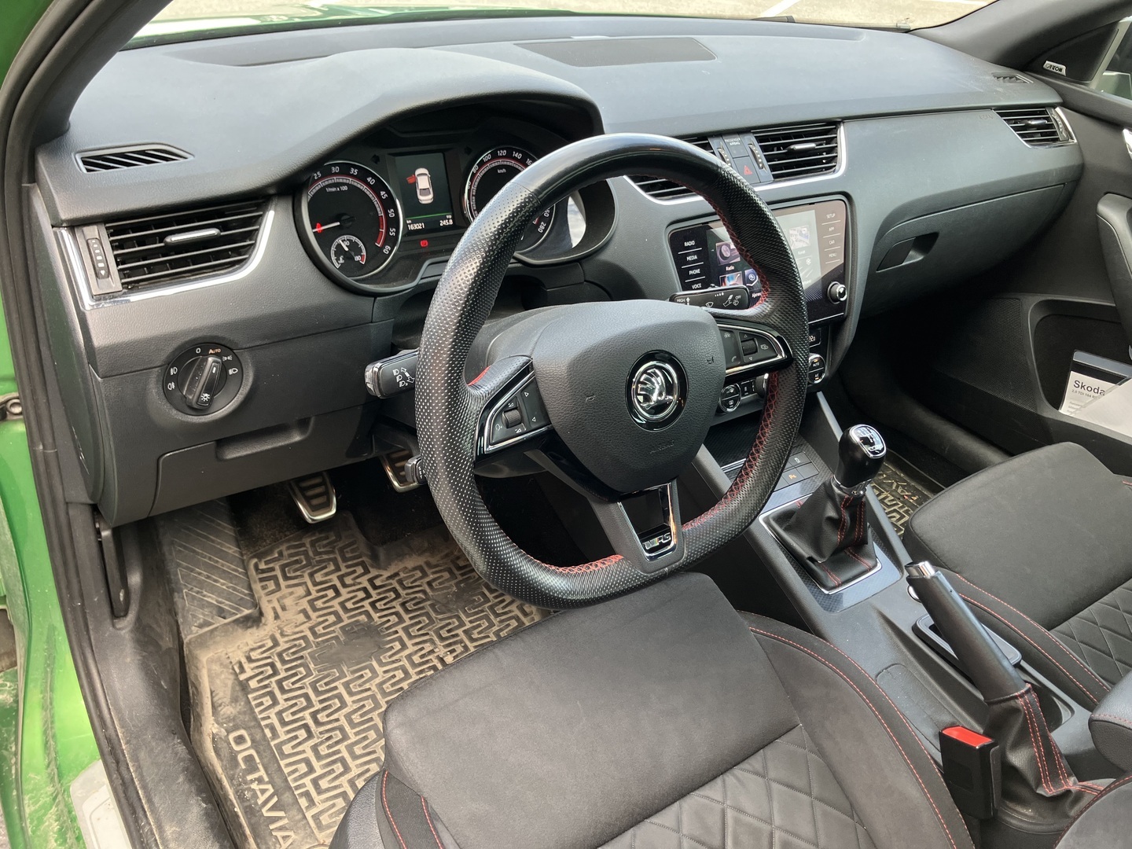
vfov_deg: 49.7
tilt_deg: -32.2
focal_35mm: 28
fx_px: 916
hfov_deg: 63.4
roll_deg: -5.9
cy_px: 424
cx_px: 566
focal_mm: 3.99
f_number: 1.8
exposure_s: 1/121
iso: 80
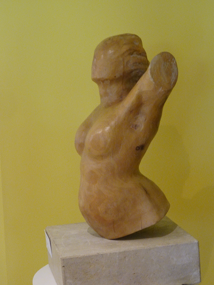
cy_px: 142
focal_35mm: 78
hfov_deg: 18.9
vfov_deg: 25.0
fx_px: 643
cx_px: 107
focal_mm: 12.28
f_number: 5
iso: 800
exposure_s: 1/10
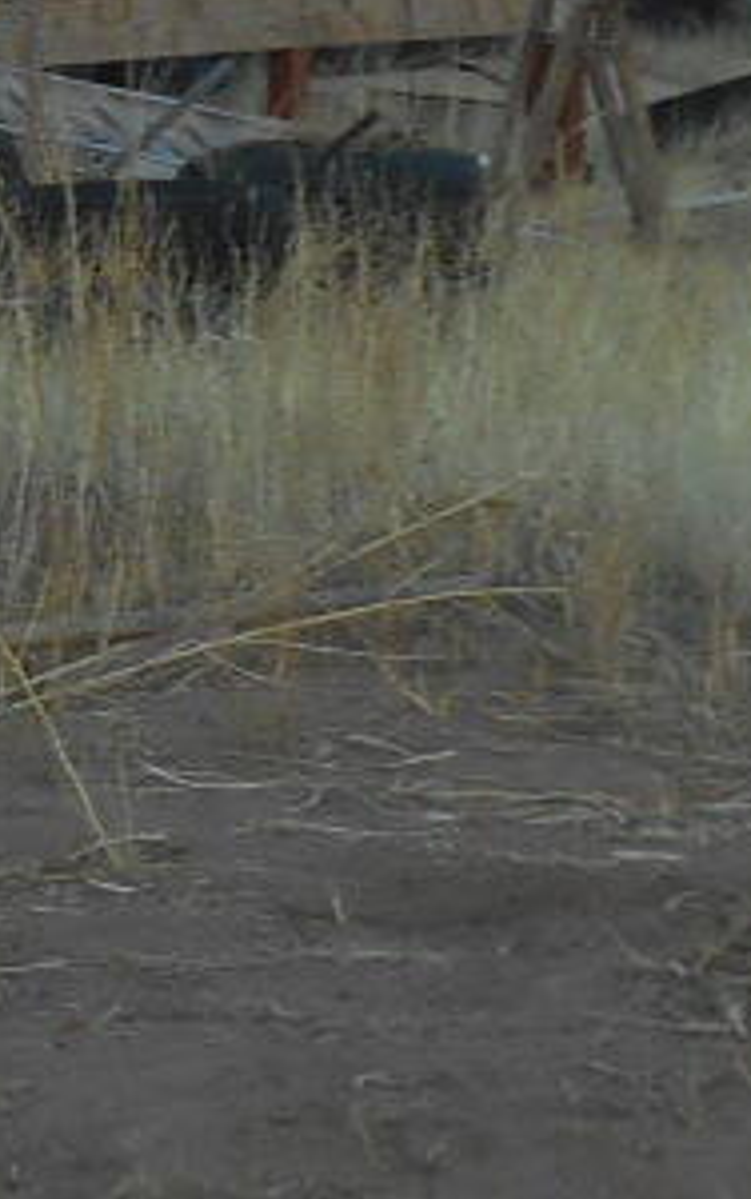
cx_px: -403
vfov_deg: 7.6
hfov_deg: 4.7
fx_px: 9054
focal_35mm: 277
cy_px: 340
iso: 80
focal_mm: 8.8
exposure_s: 1/80
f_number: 4.5
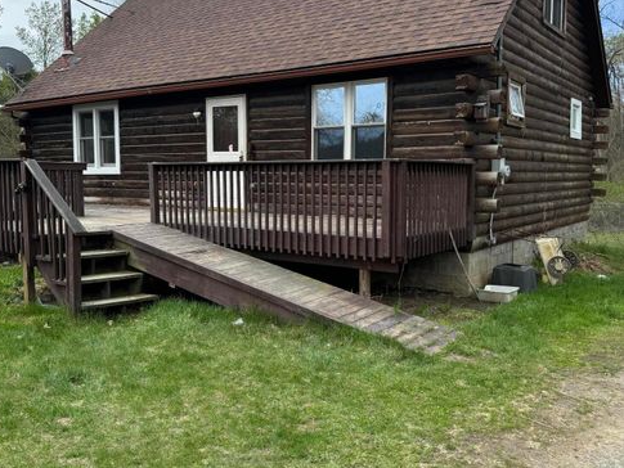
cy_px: 219
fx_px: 595
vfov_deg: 42.9
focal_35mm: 33
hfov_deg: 55.3
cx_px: 304
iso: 80
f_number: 1.78
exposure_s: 1/2604
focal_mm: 6.76
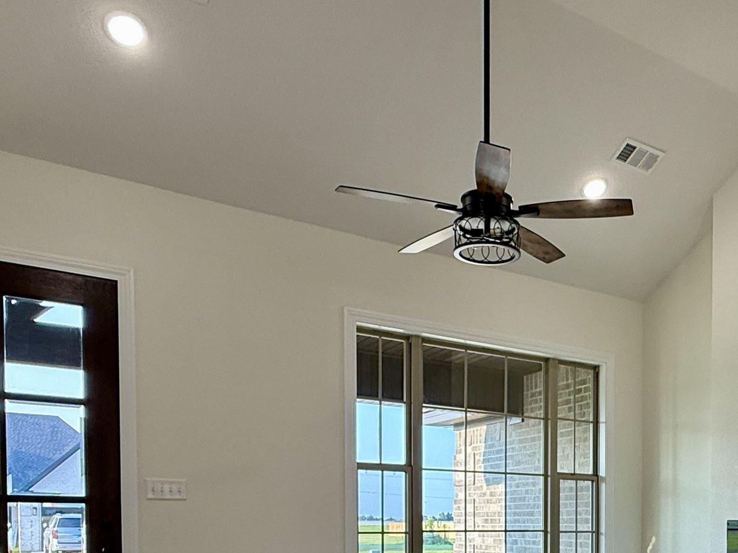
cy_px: 546
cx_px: 573
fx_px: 767
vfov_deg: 36.0
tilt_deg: -2.3
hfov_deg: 48.9
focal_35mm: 36
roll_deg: -0.8
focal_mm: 2.22
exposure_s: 1/120
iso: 100
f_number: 2.2
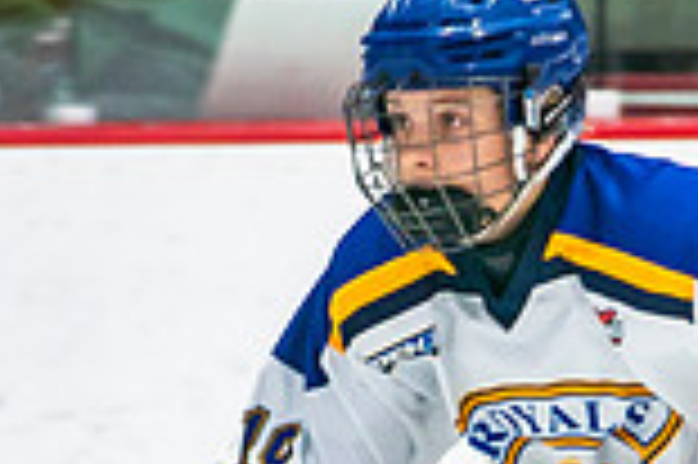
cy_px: 1001
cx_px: 820
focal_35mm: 1491
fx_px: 28878
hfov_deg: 1.4
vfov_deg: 0.9
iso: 400
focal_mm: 200
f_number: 2.8
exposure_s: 1/640
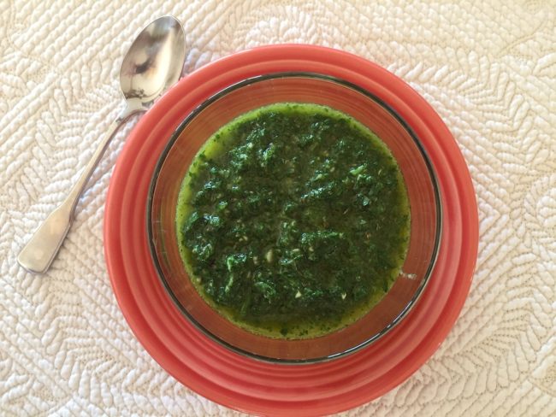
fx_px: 466
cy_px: 208
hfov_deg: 61.6
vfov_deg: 48.3
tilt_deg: -85.0
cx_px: 278
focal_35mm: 29
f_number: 2.2
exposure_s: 1/30
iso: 80
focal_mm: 4.15
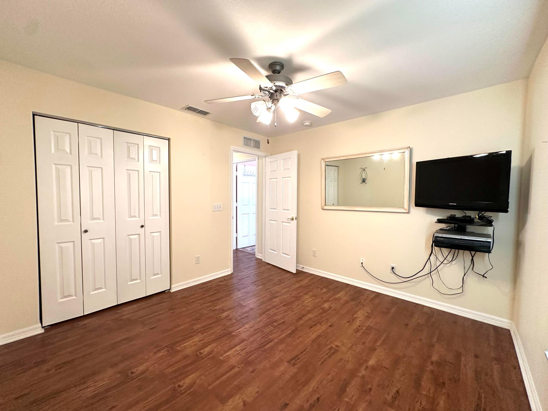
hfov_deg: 102.1
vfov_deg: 85.7
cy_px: 206
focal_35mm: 14
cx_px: 274
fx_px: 222
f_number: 2.2
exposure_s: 1/60
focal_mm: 2.22
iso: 160
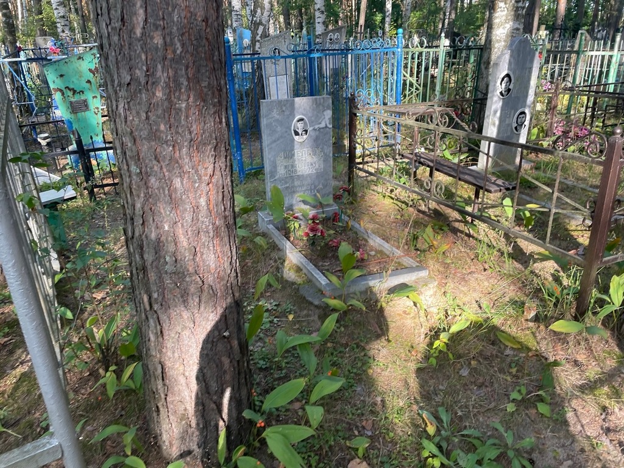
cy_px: 234
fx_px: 469
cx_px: 312
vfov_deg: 53.1
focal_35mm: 26
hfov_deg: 67.3
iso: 40
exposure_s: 1/121
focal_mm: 4.2
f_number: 1.6
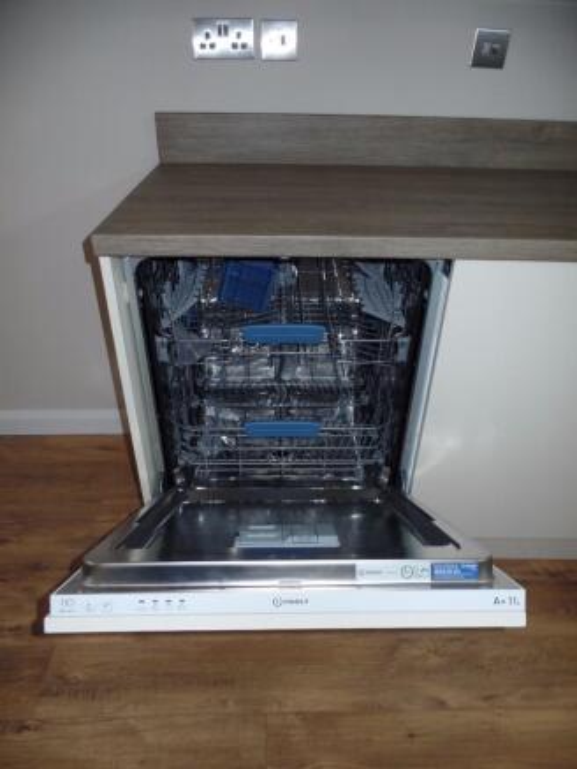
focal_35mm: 23
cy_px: 384
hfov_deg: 58.9
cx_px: 288
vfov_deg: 73.9
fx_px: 511
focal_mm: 4.1
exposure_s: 1/30
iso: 100
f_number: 2.8
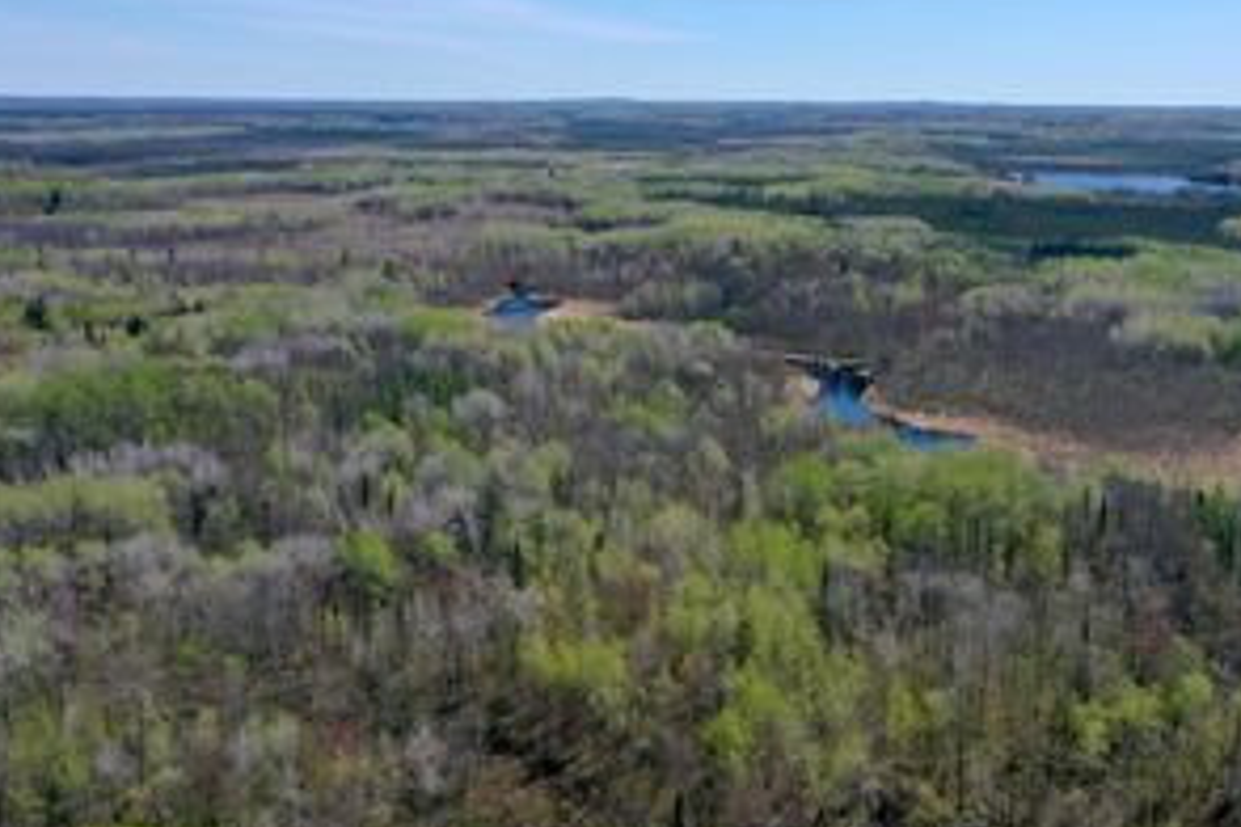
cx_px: 882
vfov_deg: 32.6
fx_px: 1413
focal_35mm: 41
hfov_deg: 46.2
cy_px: 449
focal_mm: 10.26
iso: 100
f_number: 6.3
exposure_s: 1/640
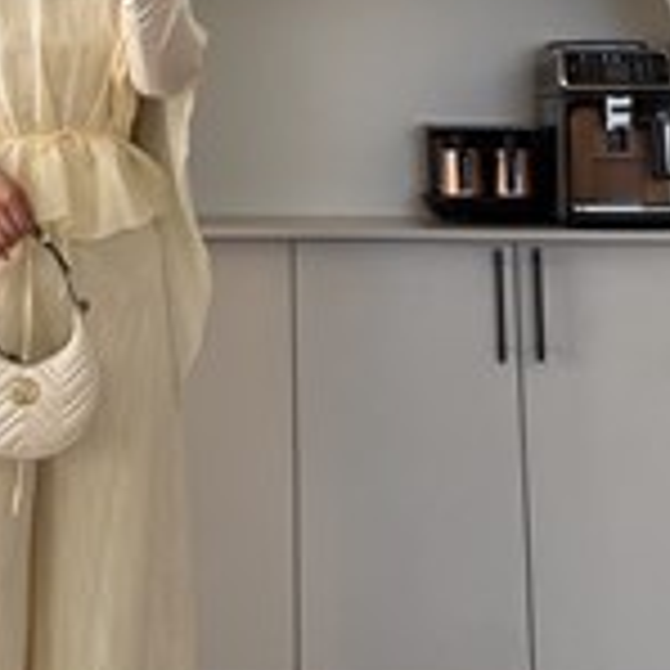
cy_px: 227
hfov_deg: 27.6
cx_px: 18
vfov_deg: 28.9
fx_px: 1292
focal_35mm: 59
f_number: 1.78
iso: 125
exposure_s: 1/121
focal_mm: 6.76
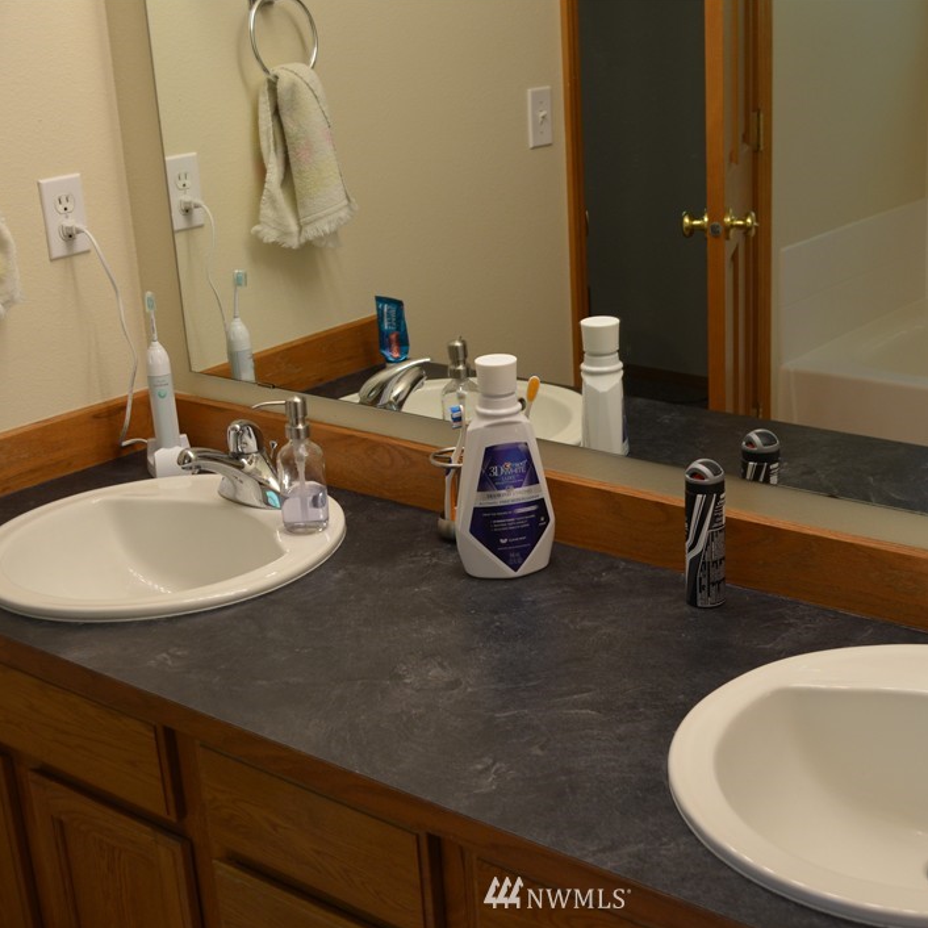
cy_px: 469
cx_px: 558
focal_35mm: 51
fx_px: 1547
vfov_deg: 33.4
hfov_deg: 33.3
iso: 400
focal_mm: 26
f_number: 5
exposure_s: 1/100
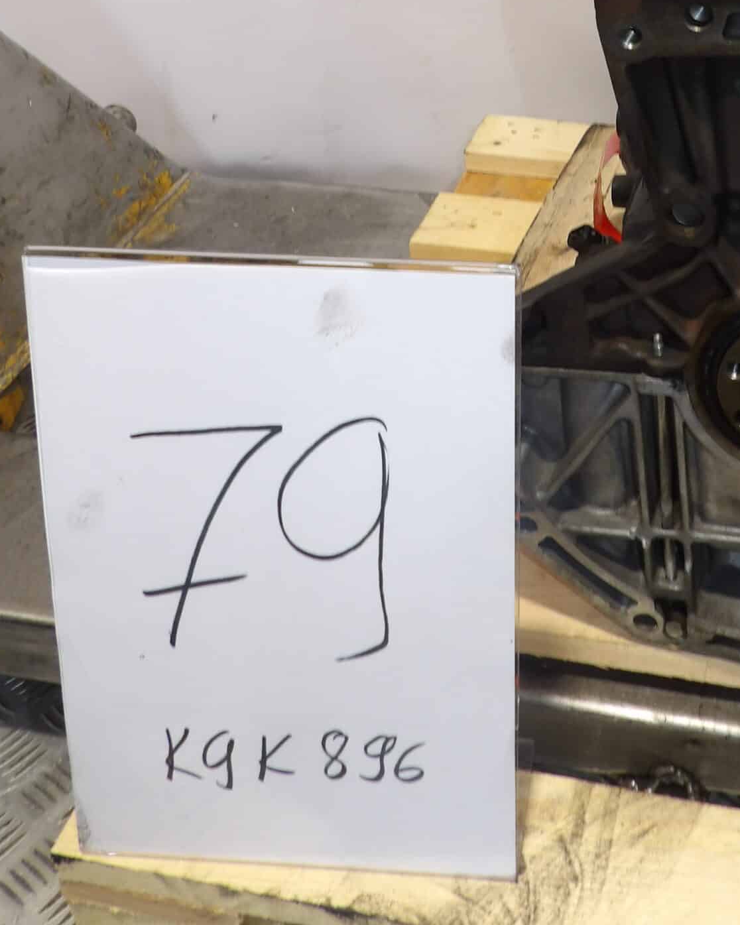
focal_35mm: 43
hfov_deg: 33.8
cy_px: 119
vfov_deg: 40.2
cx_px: 599
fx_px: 1177
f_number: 2.8
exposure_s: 1/33
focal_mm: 4.3
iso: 125
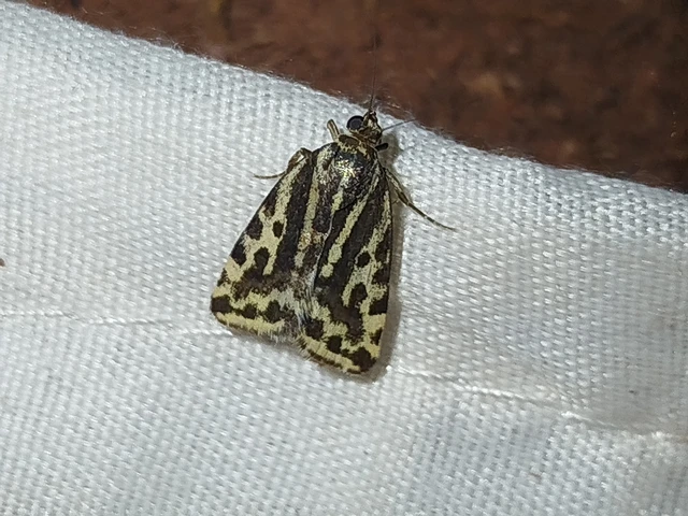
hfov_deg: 19.1
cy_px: 258
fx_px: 2047
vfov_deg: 14.4
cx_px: 344
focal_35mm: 103
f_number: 1.7
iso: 64
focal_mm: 5.31
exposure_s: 1/50
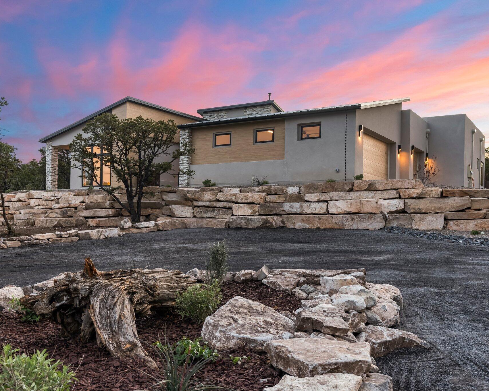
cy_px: 196
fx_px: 507
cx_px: 215
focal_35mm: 35
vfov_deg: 42.2
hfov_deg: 51.4
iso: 320
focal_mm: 31
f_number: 9
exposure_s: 1/3
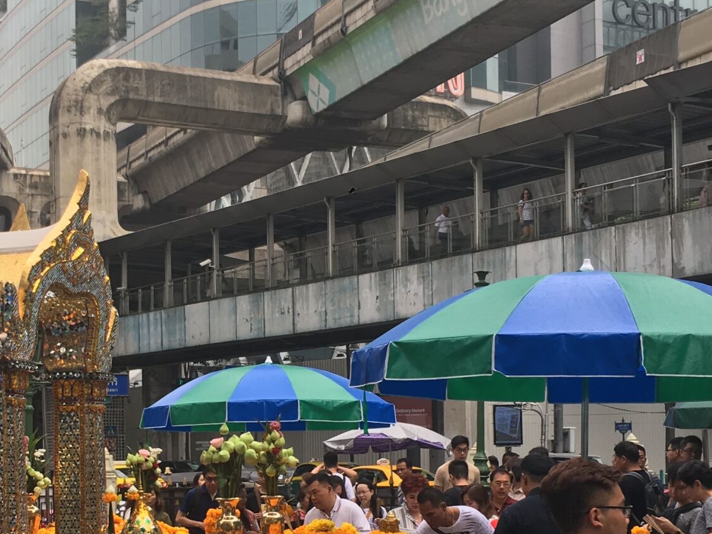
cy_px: 434
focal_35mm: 66
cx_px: 197
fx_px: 1358
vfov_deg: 21.9
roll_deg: +1.7
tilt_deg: +3.2
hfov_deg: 29.0
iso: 25
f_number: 2.2
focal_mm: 4.15
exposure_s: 1/343
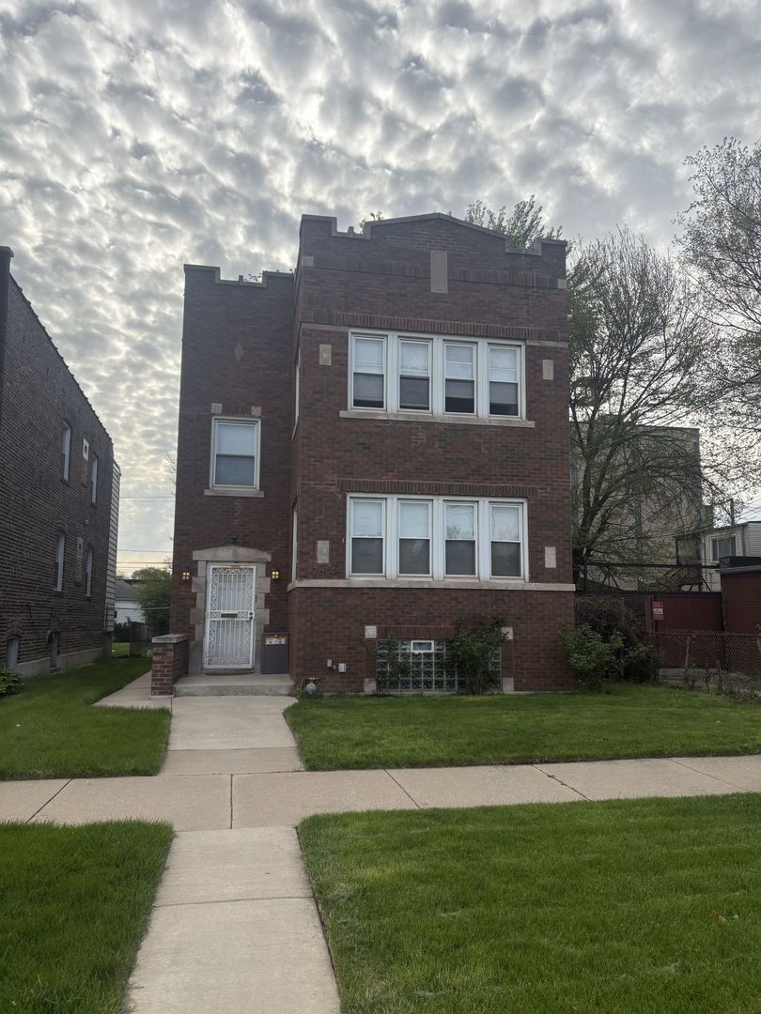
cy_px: 507
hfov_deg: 53.1
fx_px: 762
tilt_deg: +8.9
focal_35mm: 26
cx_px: 380
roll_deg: +0.3
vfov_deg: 67.3
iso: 50
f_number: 1.6
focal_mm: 5.96
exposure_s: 1/2451
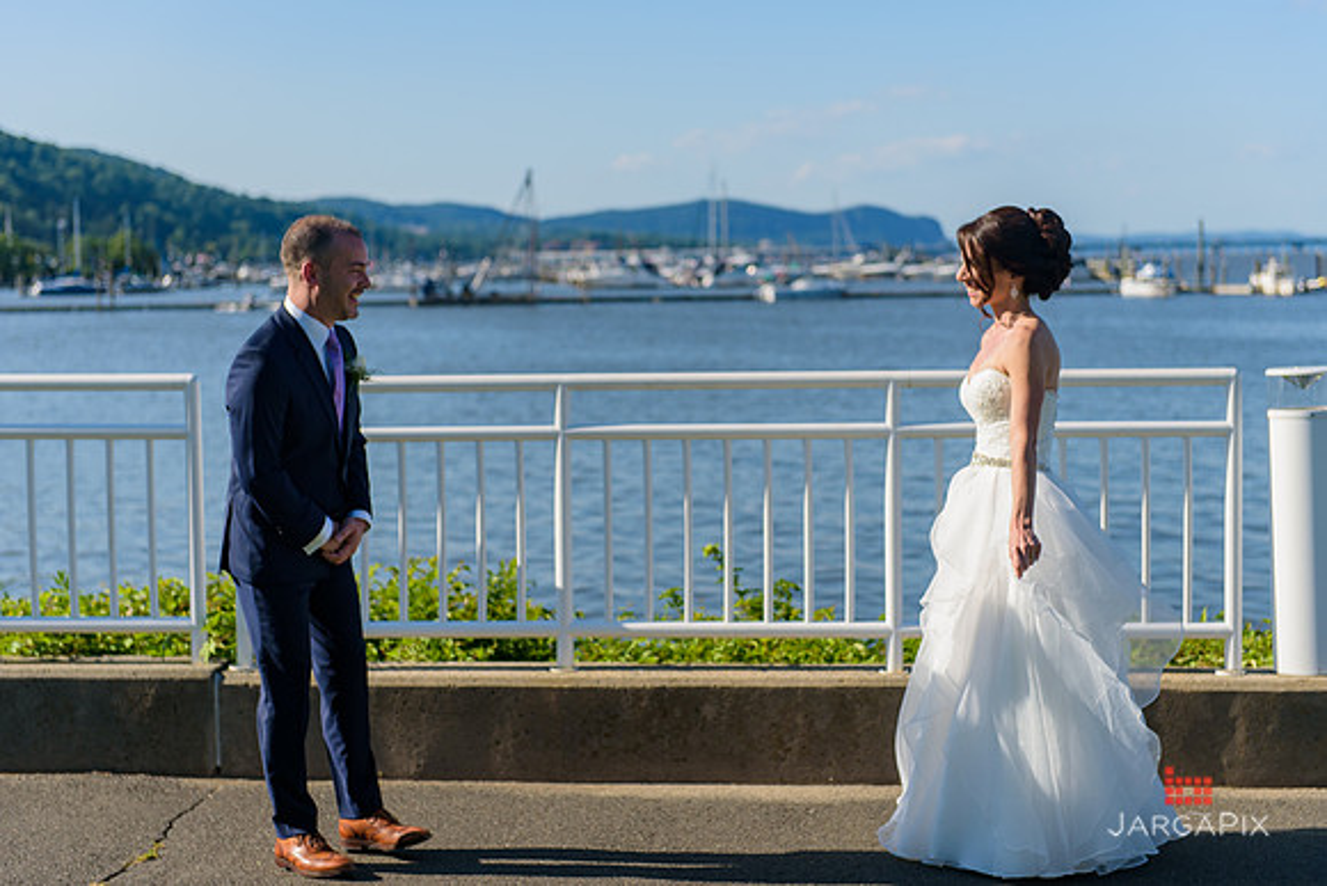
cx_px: 664
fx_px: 2286
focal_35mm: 62
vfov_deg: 21.9
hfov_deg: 32.4
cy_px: 443
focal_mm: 62
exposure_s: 1/2500
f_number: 3.2
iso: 200
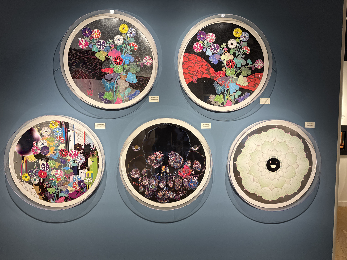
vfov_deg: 56.8
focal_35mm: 24
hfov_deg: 71.6
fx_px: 241
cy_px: 130
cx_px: 174
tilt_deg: -3.1
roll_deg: -1.1
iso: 160
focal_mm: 6.76
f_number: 1.78
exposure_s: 1/120
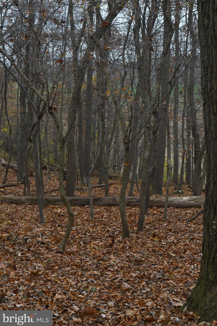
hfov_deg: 16.4
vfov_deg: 24.3
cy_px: 163
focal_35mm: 84
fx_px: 755
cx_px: 108
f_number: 8
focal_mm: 55
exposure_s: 1/160
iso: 400
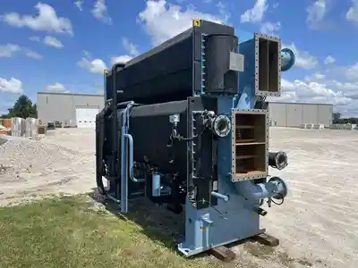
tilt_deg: -2.7
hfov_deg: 69.4
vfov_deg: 54.9
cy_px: 134
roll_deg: -0.3
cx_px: 179
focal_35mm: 25
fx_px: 259
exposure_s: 1/4348
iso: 32
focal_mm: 5.1
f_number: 1.6
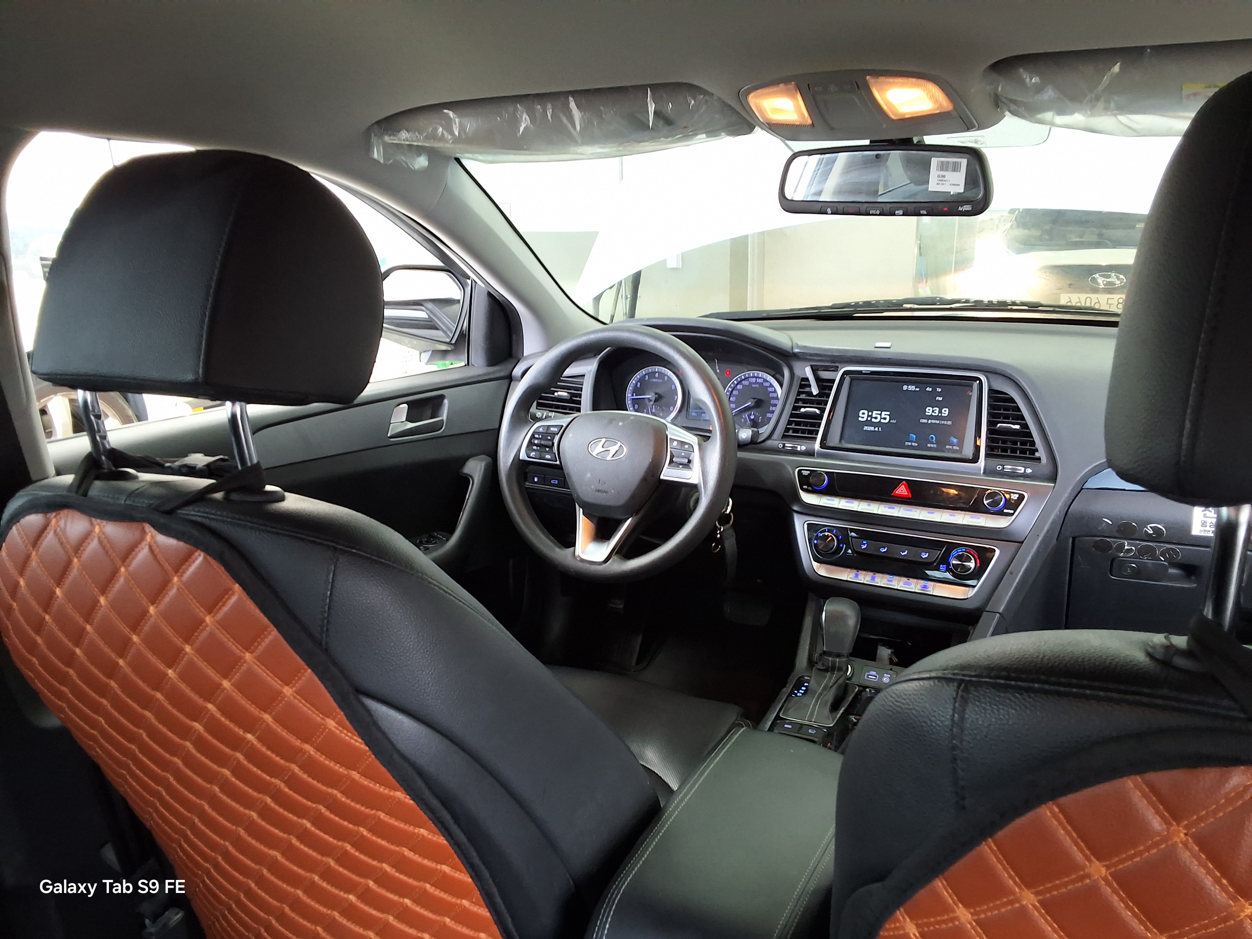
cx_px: 626
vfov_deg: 49.7
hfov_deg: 63.4
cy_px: 470
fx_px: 1013
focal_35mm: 28
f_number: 1.9
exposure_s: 1/40
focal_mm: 2.91
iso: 125
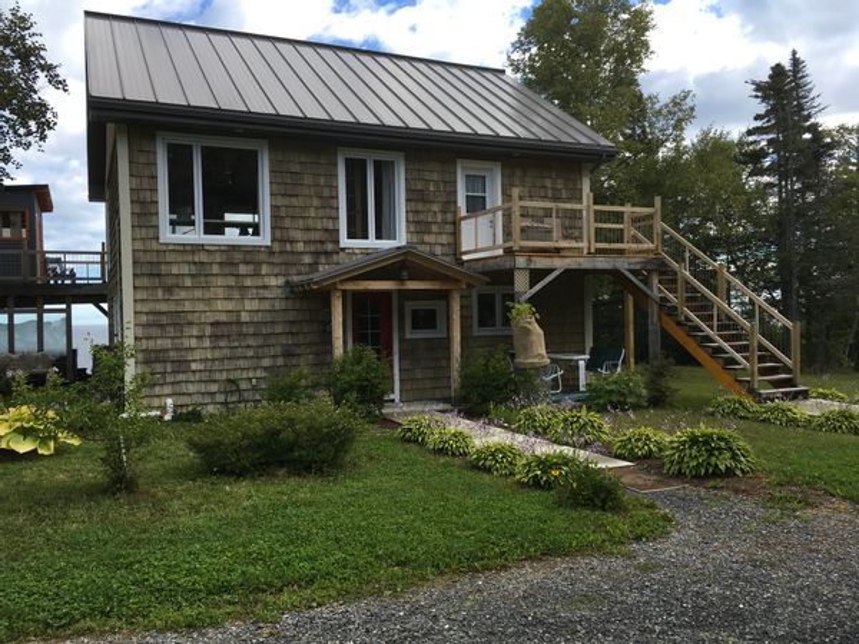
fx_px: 720
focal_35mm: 29
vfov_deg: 48.2
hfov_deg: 61.7
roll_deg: +1.2
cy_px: 322
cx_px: 430
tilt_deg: -0.7
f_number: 2.2
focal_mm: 4.15
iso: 25
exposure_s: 1/686
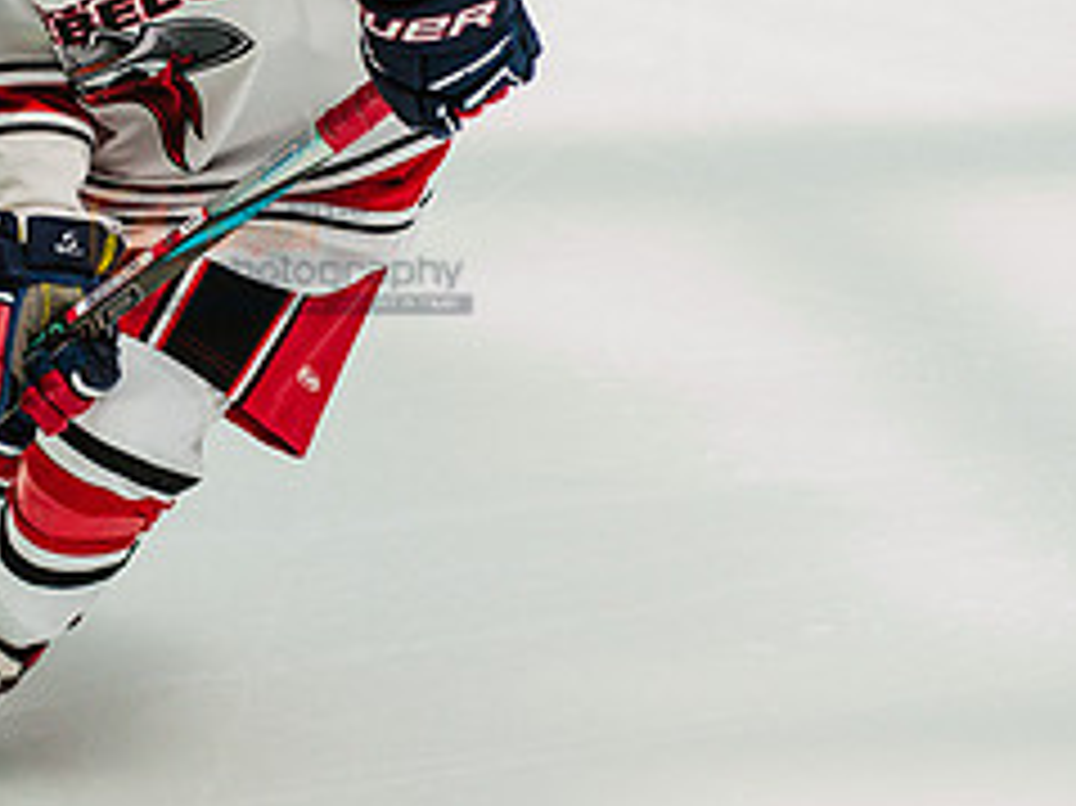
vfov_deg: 5.3
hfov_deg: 7.1
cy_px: 245
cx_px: 284
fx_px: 8699
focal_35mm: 280
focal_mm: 120
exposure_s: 1/2000
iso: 1600
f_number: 4
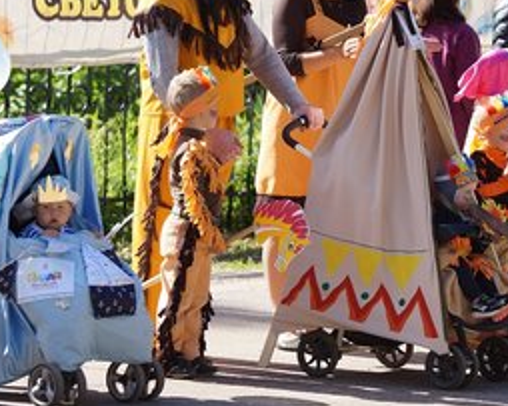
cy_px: 170
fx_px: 3998
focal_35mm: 266
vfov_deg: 5.8
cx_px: 370
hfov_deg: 7.3
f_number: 4
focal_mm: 120
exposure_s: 1/640
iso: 160
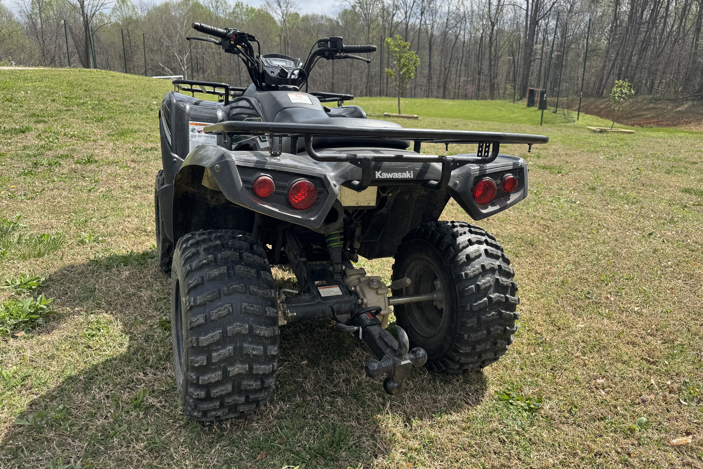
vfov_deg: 51.3
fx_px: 488
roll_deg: +0.4
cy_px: 231
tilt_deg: -18.2
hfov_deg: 71.5
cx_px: 351
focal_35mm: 25
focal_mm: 6.76
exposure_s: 1/2252
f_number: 1.78
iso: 80
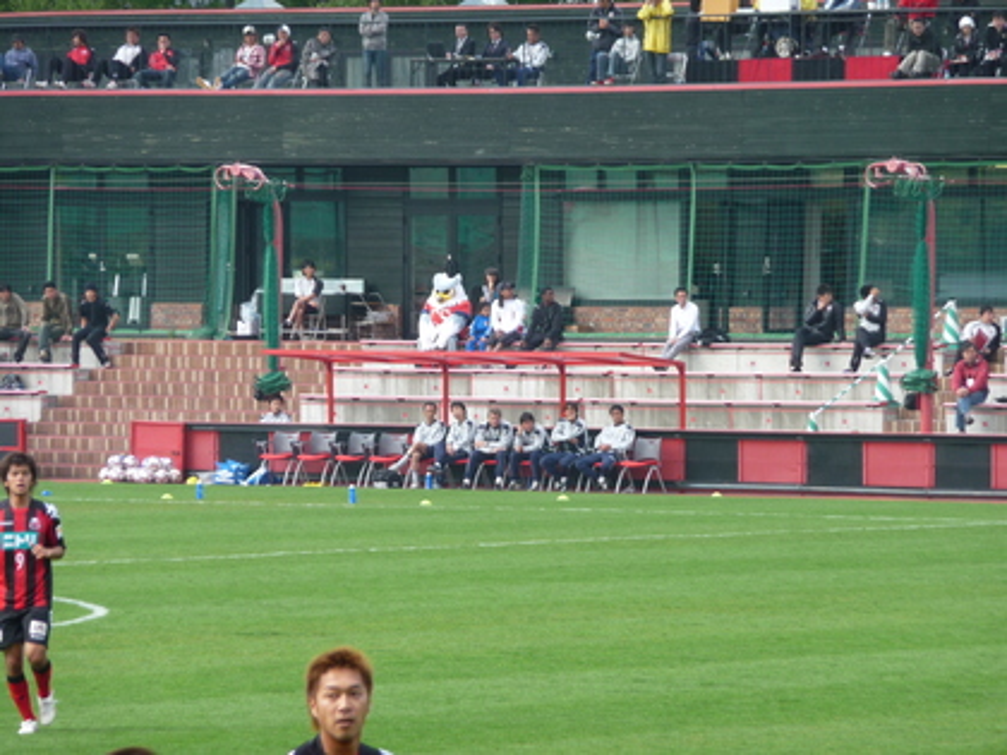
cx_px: 504
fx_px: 8145
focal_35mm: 280
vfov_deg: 5.3
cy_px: 378
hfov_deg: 7.1
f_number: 4.9
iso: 100
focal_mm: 47
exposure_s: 1/160
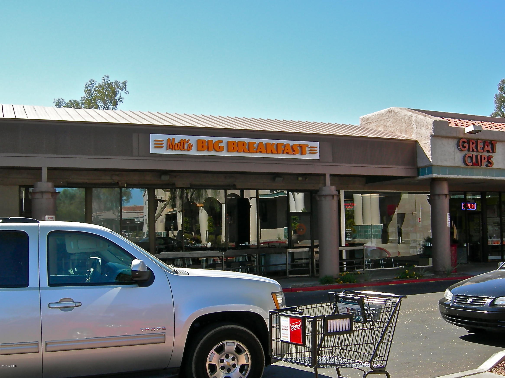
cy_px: 189
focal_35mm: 36
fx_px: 525
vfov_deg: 39.7
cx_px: 252
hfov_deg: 51.4
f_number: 5.4
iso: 64
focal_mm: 7.5
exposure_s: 1/190
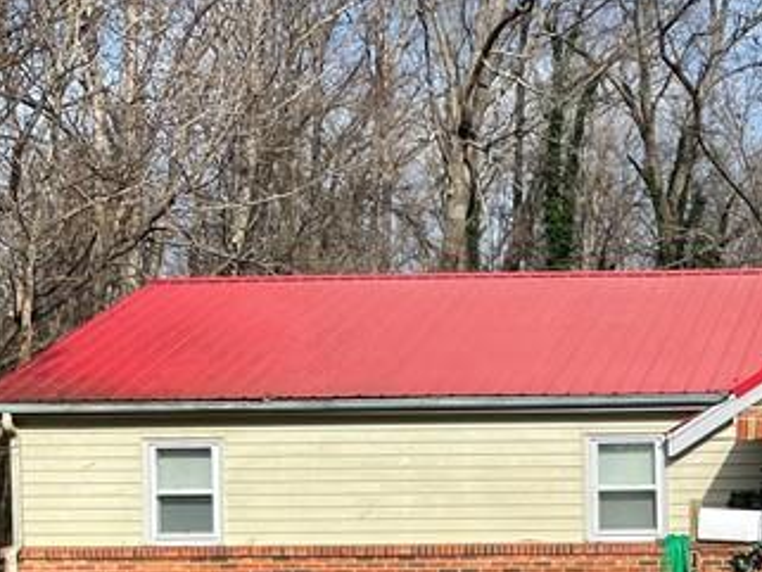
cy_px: 541
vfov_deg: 17.5
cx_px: 855
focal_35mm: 83
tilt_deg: -2.3
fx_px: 1828
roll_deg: +0.5
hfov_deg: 22.2
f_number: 1.6
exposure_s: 1/3509
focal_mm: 4.2
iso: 32
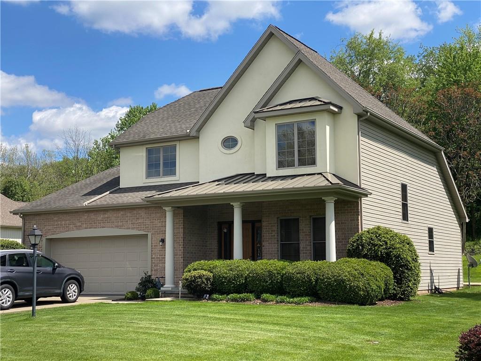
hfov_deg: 36.8
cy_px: 180
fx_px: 723
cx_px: 240
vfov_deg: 28.0
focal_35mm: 52
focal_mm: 6
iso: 20
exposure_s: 1/1916
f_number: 2
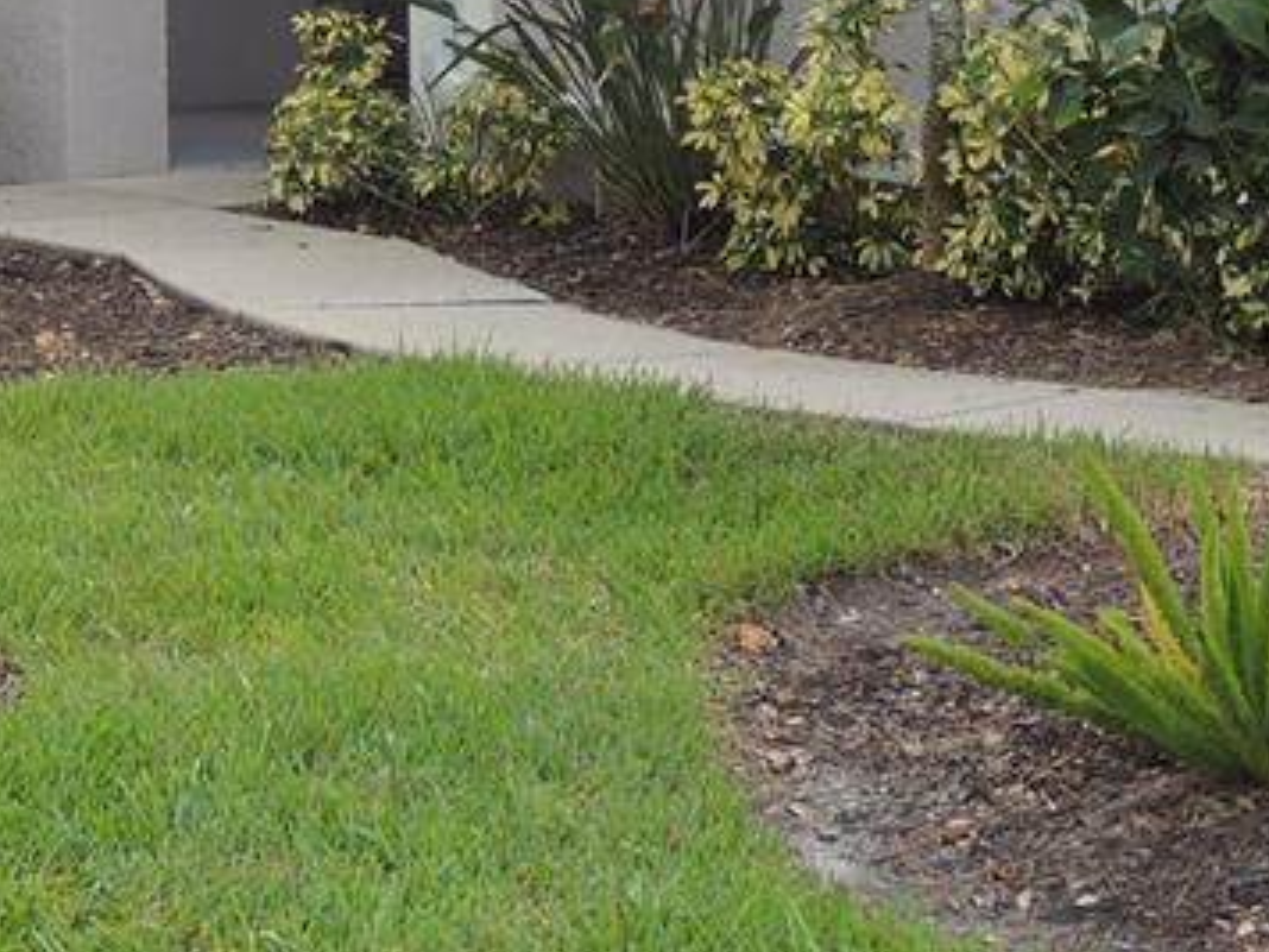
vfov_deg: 12.4
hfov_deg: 17.1
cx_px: 553
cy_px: -332
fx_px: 4216
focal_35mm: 115
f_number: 3.3
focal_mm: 7.1
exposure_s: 1/250
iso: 140
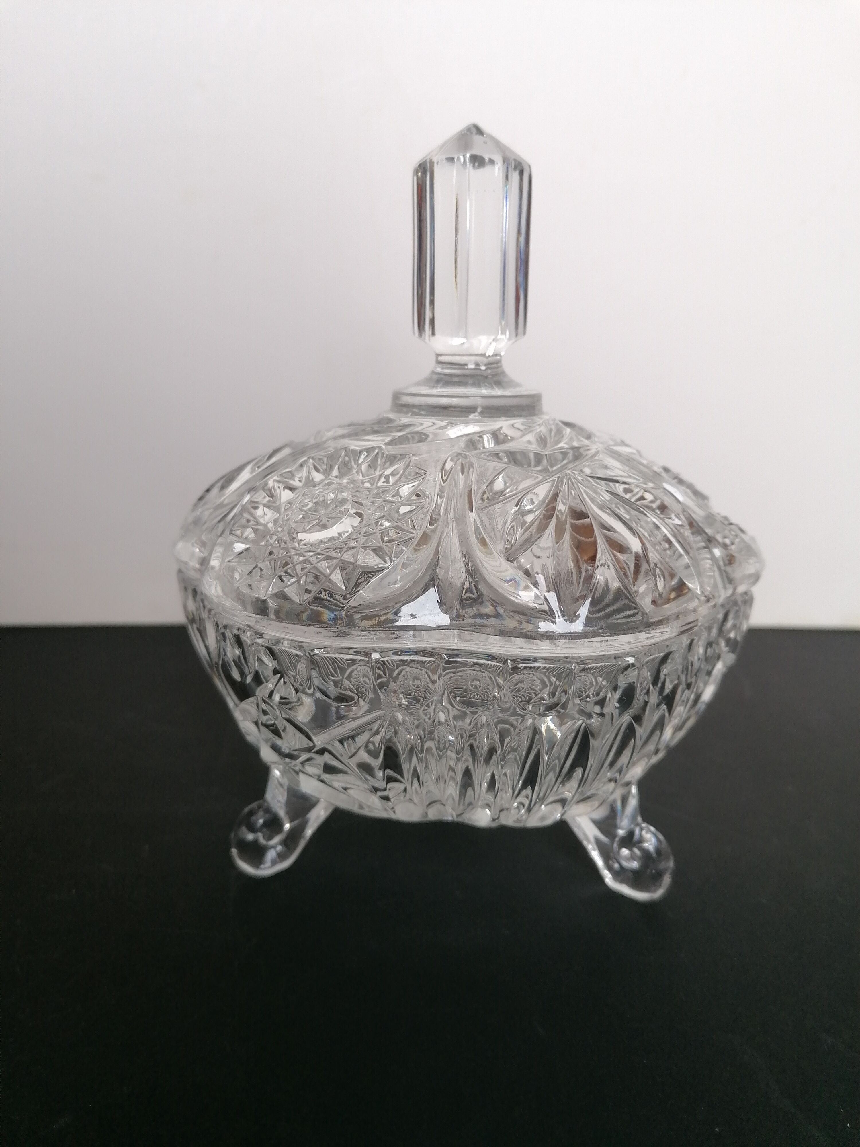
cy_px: 574
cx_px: 430
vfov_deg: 65.3
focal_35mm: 27
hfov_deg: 51.4
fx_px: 894
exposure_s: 1/50
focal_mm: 4.75
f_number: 1.8
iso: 100
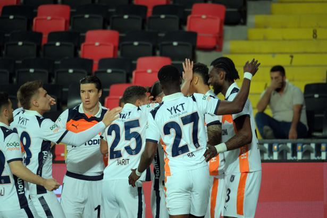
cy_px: 109
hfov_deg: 4.4
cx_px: 164
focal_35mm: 468
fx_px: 4251
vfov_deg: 2.9
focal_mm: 312
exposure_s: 1/800
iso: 3200
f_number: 5.2
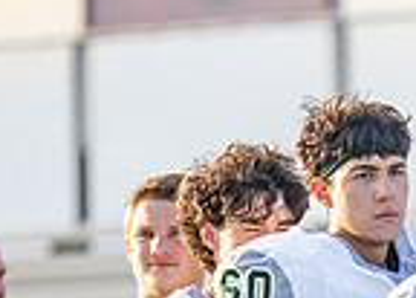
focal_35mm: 865
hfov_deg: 2.3
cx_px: 604
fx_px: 10225
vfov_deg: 1.7
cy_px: 492
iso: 320
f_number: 2.8
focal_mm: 178
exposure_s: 1/2000
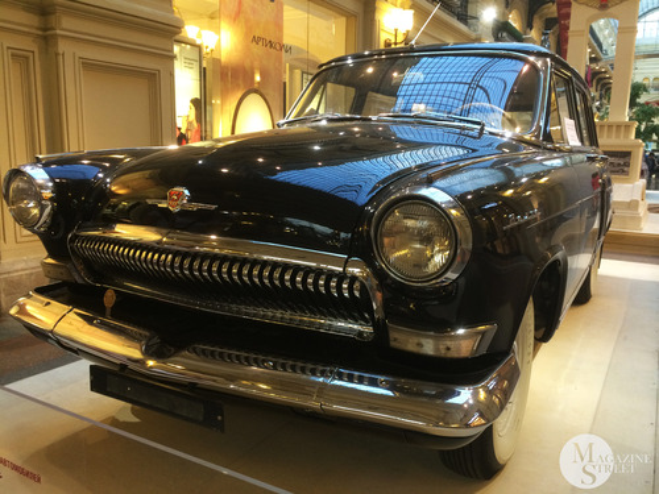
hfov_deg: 60.0
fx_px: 571
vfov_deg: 46.8
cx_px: 330
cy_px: 247
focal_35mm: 30
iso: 80
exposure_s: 1/33
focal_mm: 4.12
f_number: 2.2
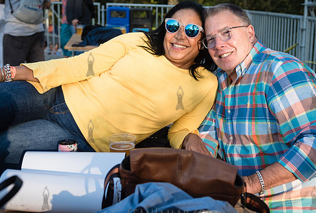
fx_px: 458
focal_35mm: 52
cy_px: 79
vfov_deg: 26.1
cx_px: 210
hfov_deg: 37.6
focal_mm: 36
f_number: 4
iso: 200
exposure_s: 1/400
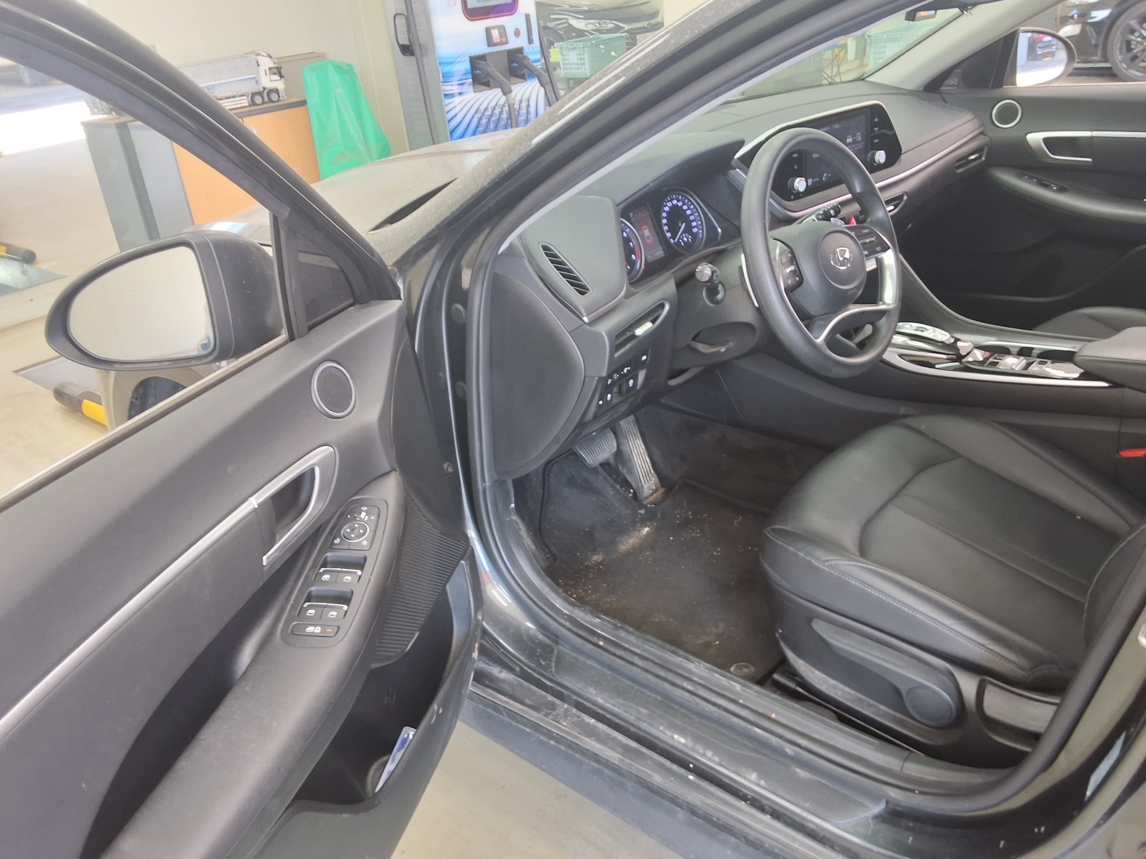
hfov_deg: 63.4
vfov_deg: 49.7
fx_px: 927
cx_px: 573
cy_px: 430
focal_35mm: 28
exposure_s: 1/40
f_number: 1.9
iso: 50
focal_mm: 2.91
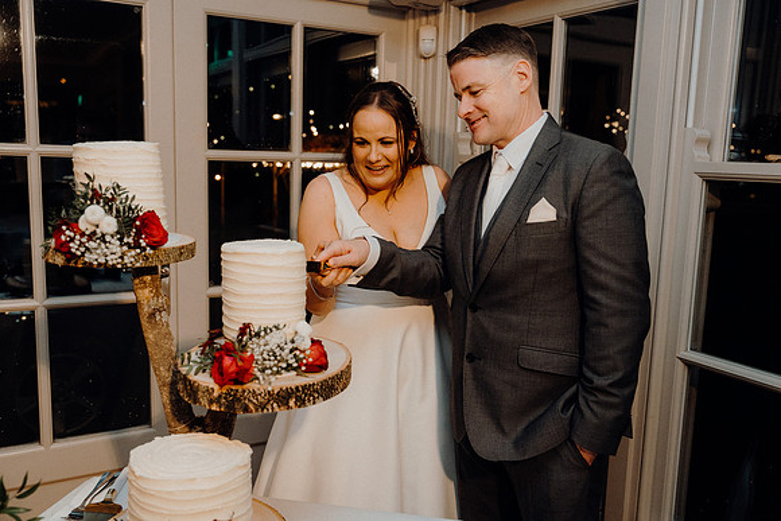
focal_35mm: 33
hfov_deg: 57.2
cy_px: 260
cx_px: 390
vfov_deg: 40.0
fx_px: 716
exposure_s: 1/160
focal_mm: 33
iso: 2500
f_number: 3.5
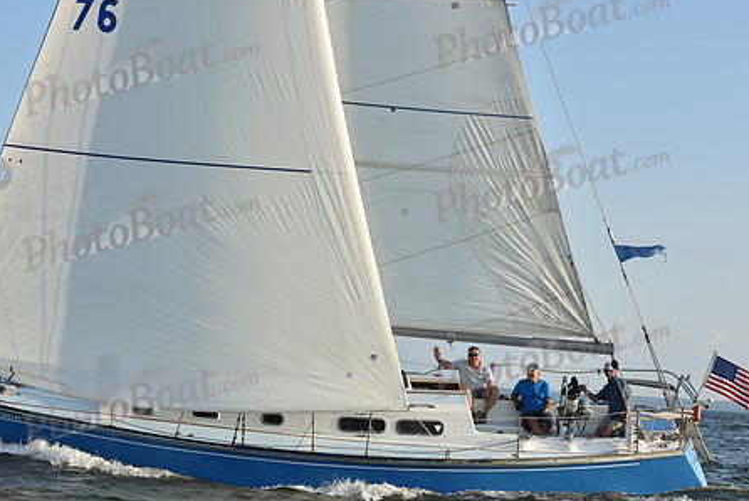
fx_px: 1894
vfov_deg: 15.0
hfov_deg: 22.4
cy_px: 292
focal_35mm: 91
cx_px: 348
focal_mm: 70
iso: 320
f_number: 6.3
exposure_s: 1/1000
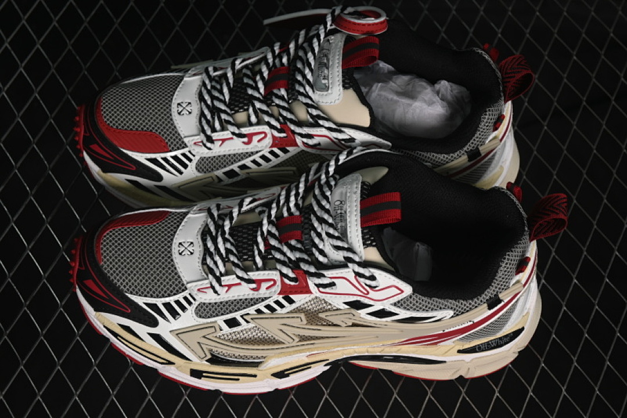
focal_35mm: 75
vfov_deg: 18.2
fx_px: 1306
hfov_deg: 27.0
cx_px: 314
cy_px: 209
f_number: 6.3
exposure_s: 1/60
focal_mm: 50
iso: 160
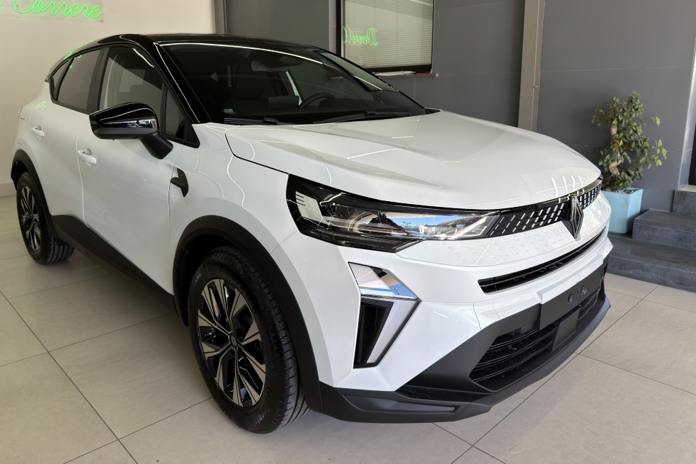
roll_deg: +0.6
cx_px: 339
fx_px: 503
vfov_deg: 49.3
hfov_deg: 69.4
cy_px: 194
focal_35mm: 26
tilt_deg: -11.9
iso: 50
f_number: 1.78
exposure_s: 1/100
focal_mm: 6.76
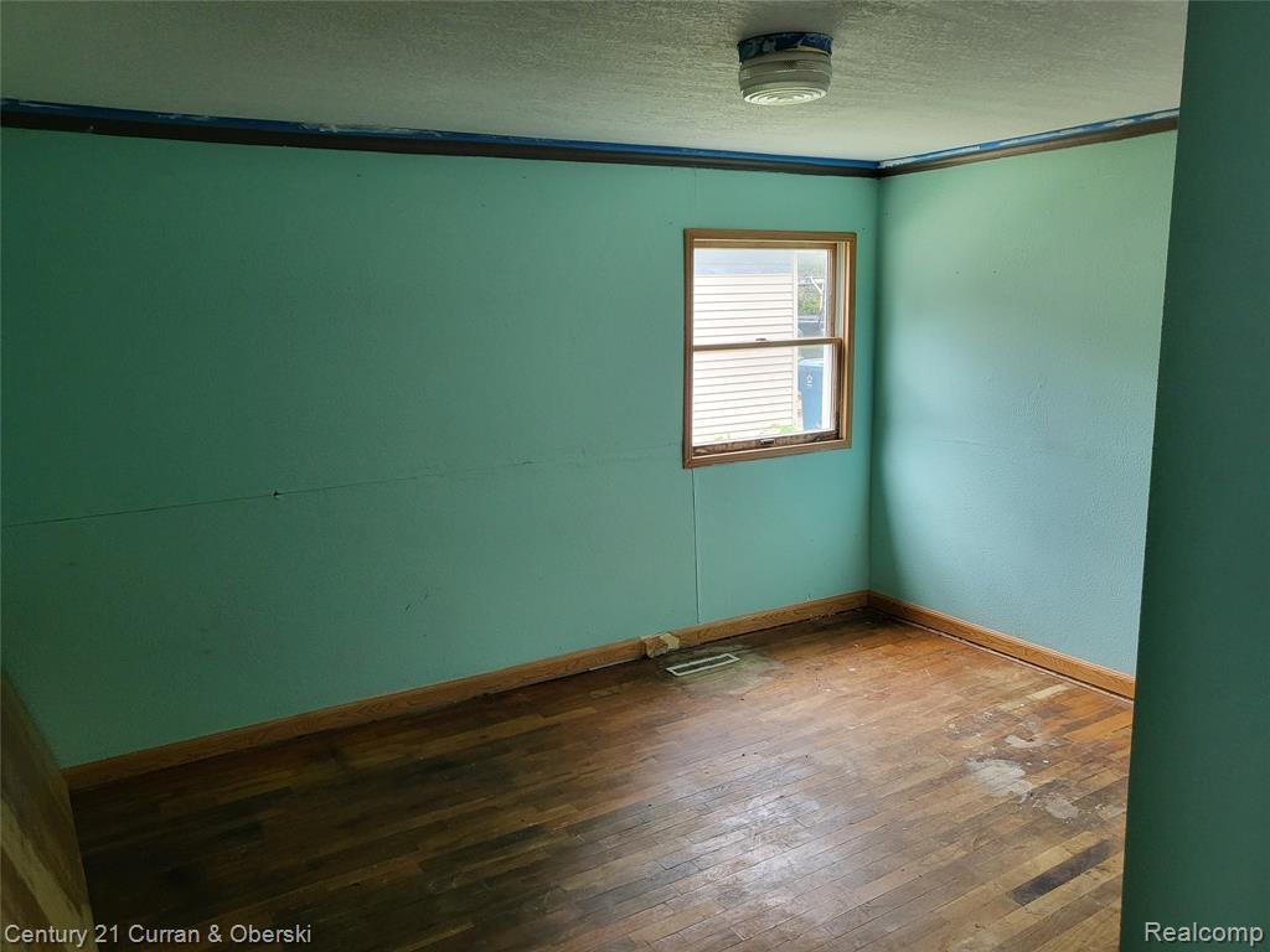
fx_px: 954
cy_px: 476
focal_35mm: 26
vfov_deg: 53.1
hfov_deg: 67.3
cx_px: 635
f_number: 1.8
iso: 200
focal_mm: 4.25
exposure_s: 1/60
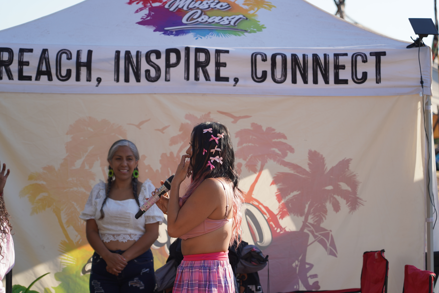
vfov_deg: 13.3
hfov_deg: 19.8
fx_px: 1256
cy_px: 146
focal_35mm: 103
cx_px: 220
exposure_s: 1/320
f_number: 4.5
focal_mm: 103
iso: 100
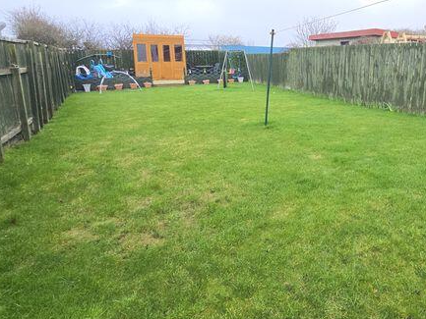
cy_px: 121
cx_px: 320
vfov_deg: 56.2
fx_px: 295
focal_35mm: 24
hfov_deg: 67.0
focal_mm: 2.2
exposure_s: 1/225
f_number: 2.2
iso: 50
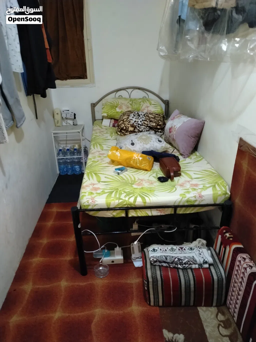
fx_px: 266
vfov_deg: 65.3
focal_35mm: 27
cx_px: 128
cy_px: 171
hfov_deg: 51.4
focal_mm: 4.05
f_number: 1.8
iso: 2528
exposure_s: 1/25
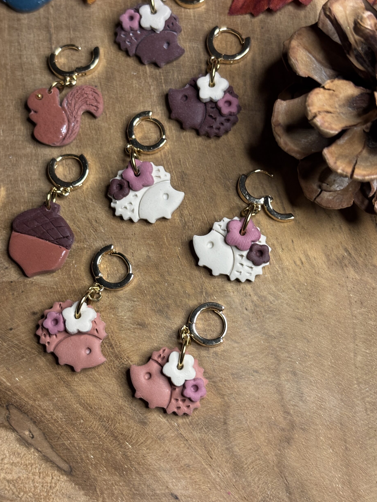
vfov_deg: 35.5
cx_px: 184
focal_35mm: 54
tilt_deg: -77.3
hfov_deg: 27.0
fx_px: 784
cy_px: 251
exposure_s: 1/60
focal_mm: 5.96
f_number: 1.6
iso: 160
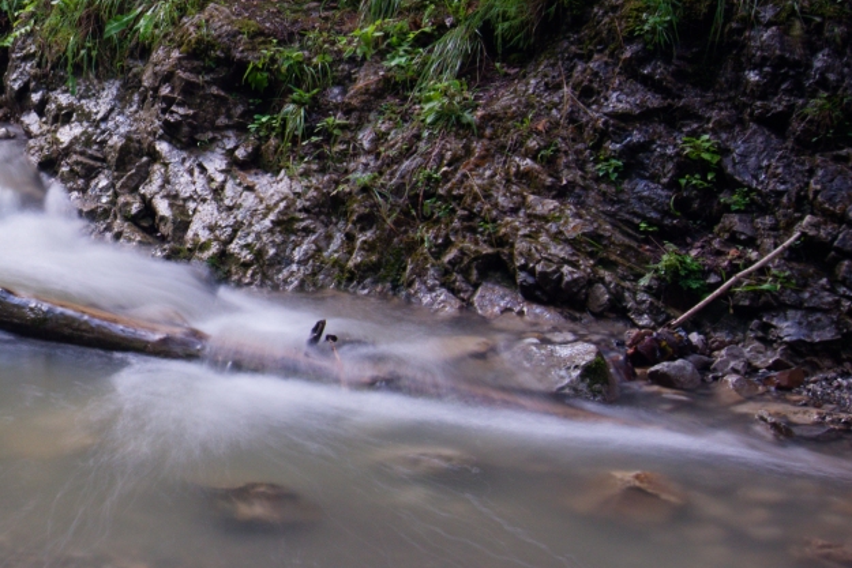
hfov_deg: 28.3
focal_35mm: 64
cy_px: 221
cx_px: -109
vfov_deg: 21.2
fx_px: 1515
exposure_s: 2
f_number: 8
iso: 200
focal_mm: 20
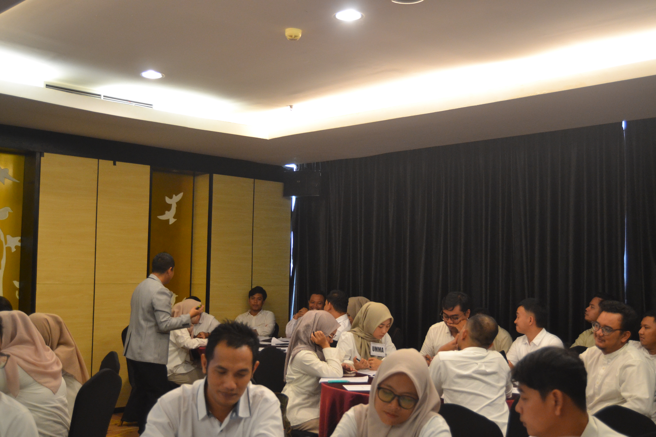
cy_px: 218
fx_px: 765
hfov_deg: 46.4
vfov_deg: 31.9
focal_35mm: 42
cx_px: 328
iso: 1400
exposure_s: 1/60
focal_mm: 28
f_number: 4
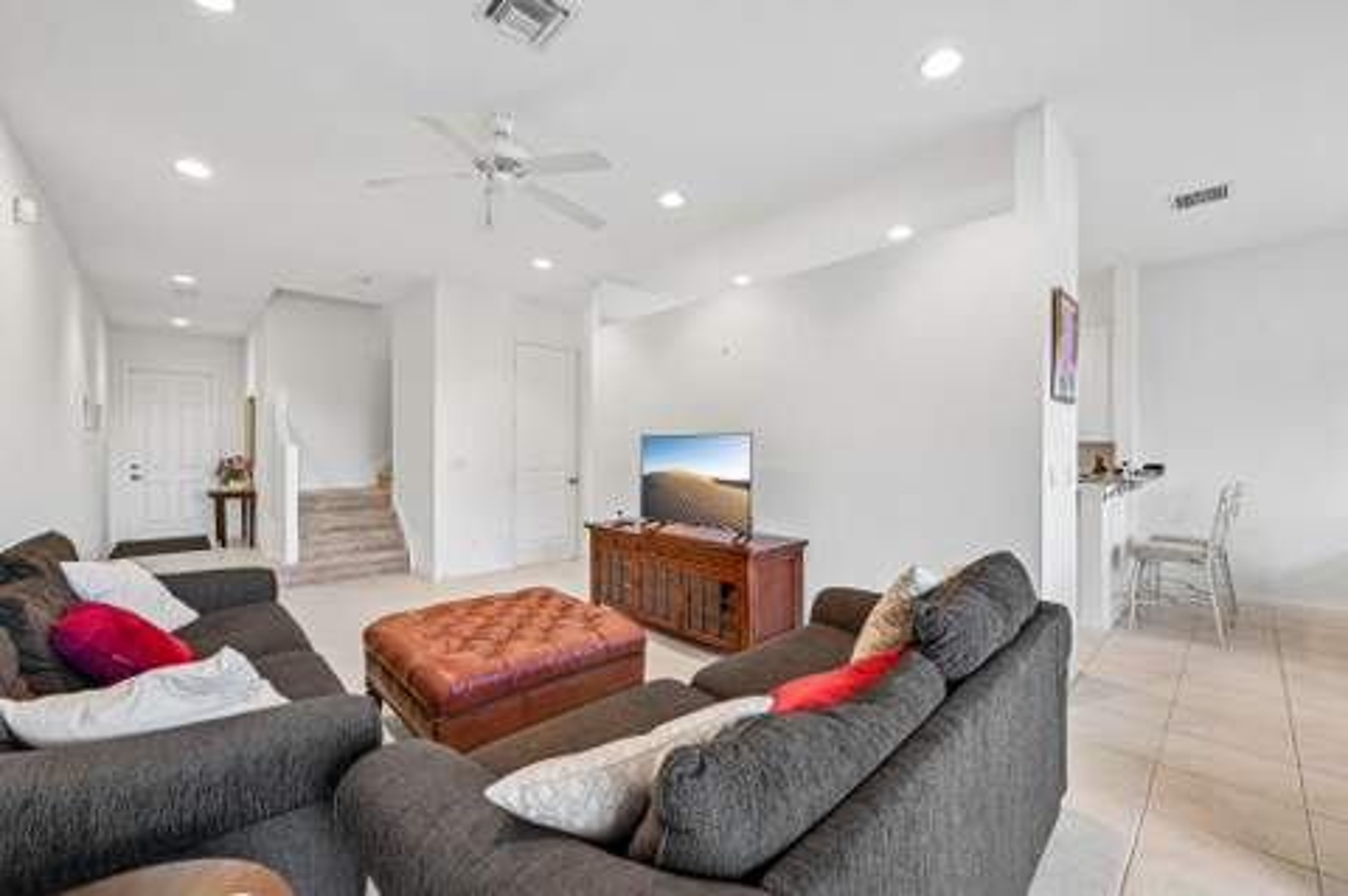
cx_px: 674
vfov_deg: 81.1
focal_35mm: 14
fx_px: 524
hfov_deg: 104.3
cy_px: 448
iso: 3200
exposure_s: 1/60
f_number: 8
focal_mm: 14
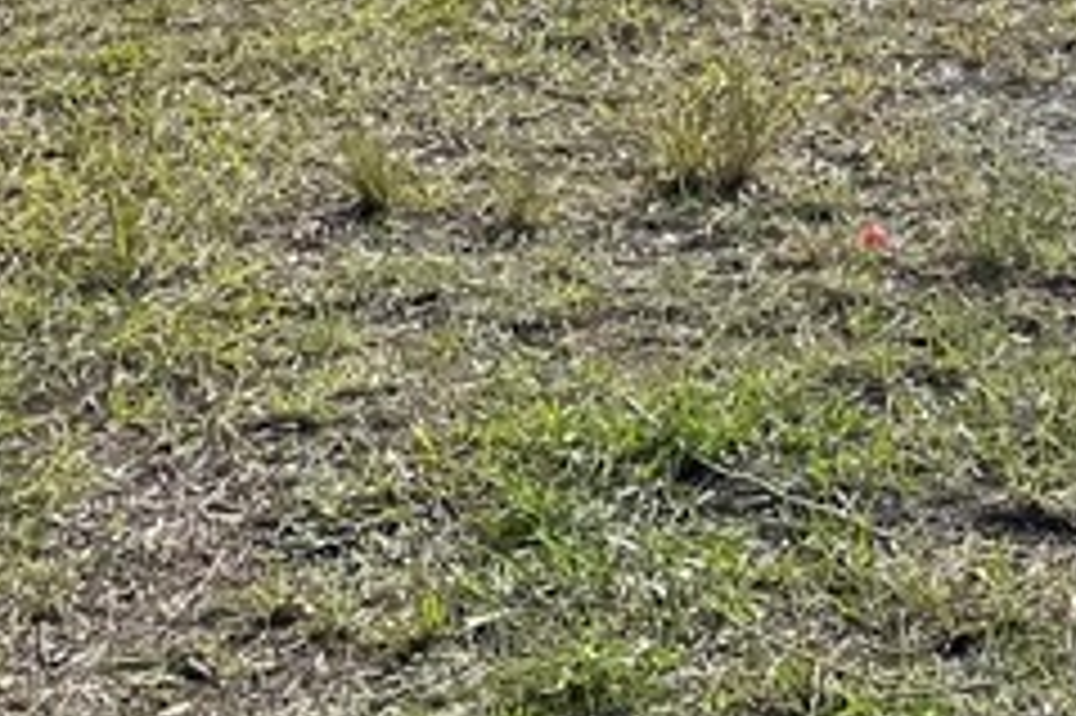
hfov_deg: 16.6
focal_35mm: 116
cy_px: -892
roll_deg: -0.2
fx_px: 3465
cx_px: 1423
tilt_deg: -0.4
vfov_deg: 10.5
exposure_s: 1/5051
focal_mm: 4.2
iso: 32
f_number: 1.6
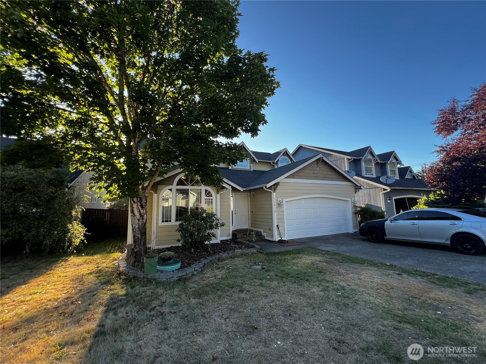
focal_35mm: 13
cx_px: 243
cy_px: 182
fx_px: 183
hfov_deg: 106.2
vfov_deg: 89.9
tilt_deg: +8.6
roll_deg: +2.1
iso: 32
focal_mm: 1.57
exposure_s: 1/217
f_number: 1.8
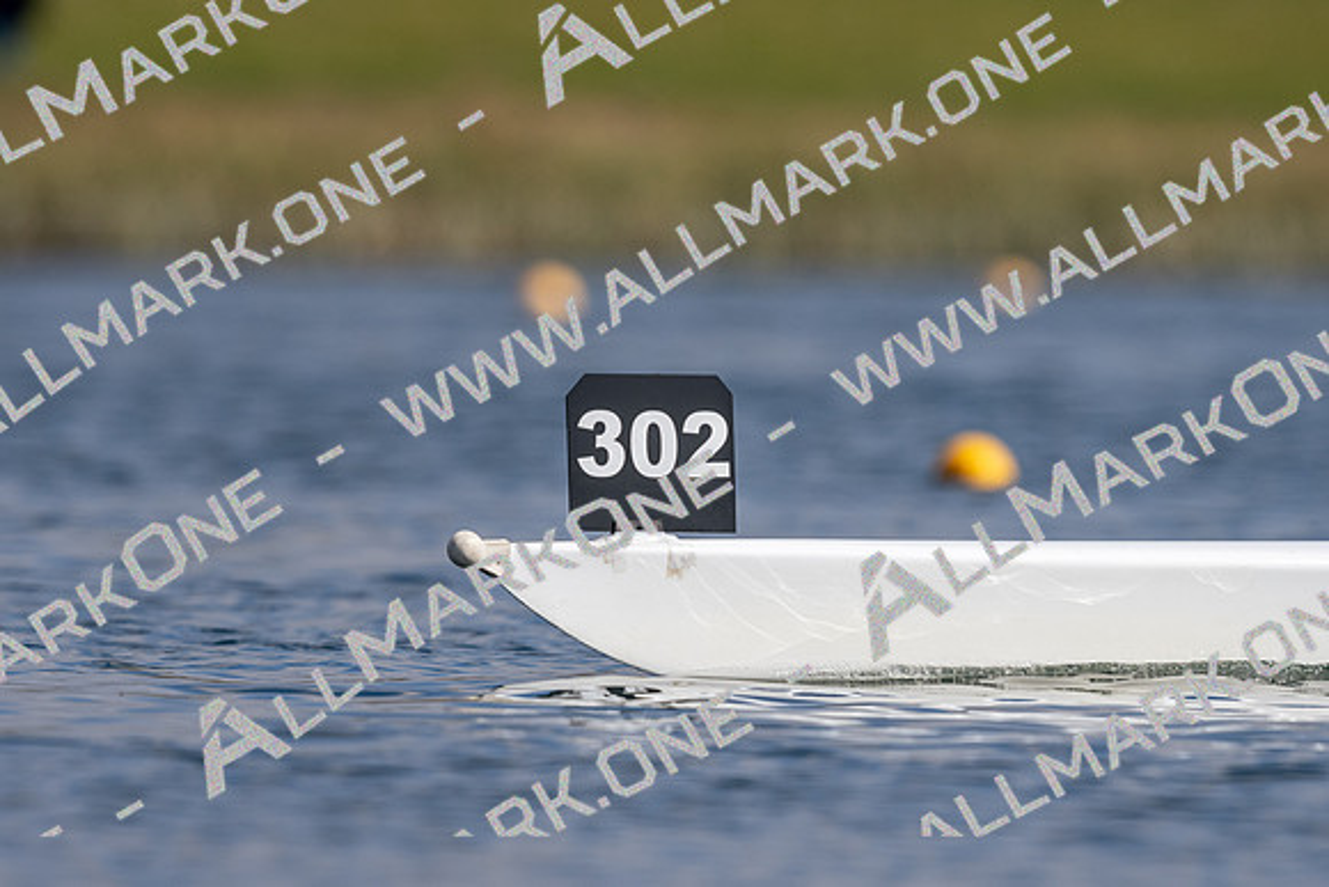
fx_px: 33231
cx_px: 664
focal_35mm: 900
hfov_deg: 2.3
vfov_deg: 1.5
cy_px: 444
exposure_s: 1/2000
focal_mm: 600
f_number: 5.6
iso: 250
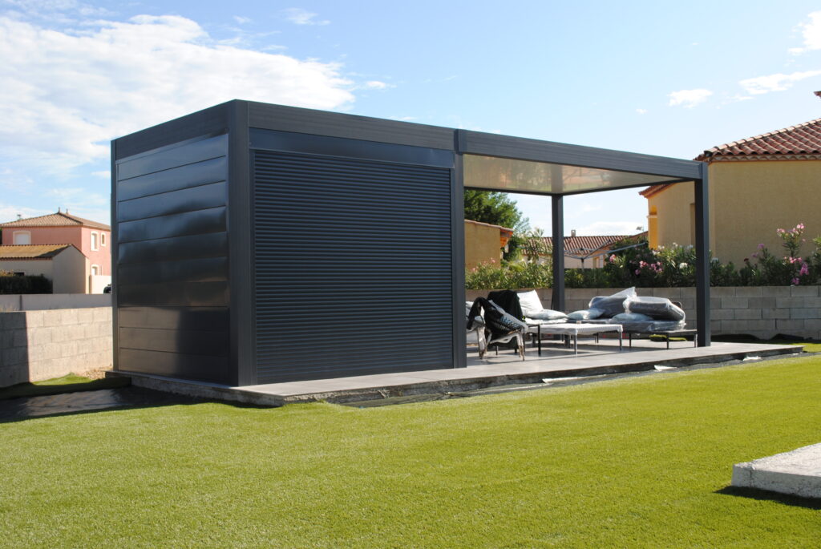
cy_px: 274
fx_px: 959
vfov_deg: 32.0
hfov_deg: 46.4
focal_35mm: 42
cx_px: 410
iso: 100
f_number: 8
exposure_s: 1/200
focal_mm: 28
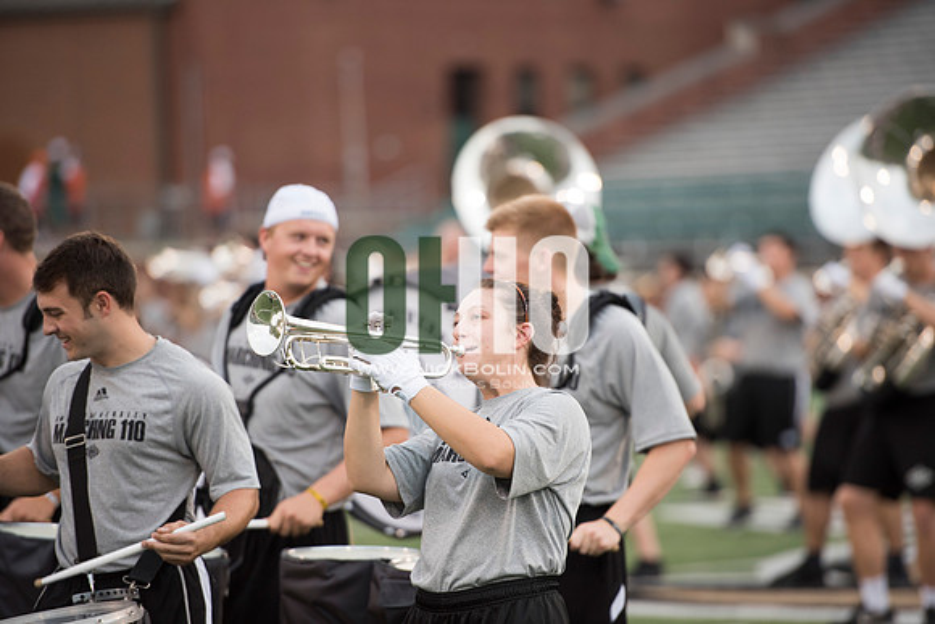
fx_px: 5195
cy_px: 312
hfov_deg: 10.3
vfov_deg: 6.9
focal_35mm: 200
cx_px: 468
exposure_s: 1/1250
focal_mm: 200
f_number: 2.8
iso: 1000
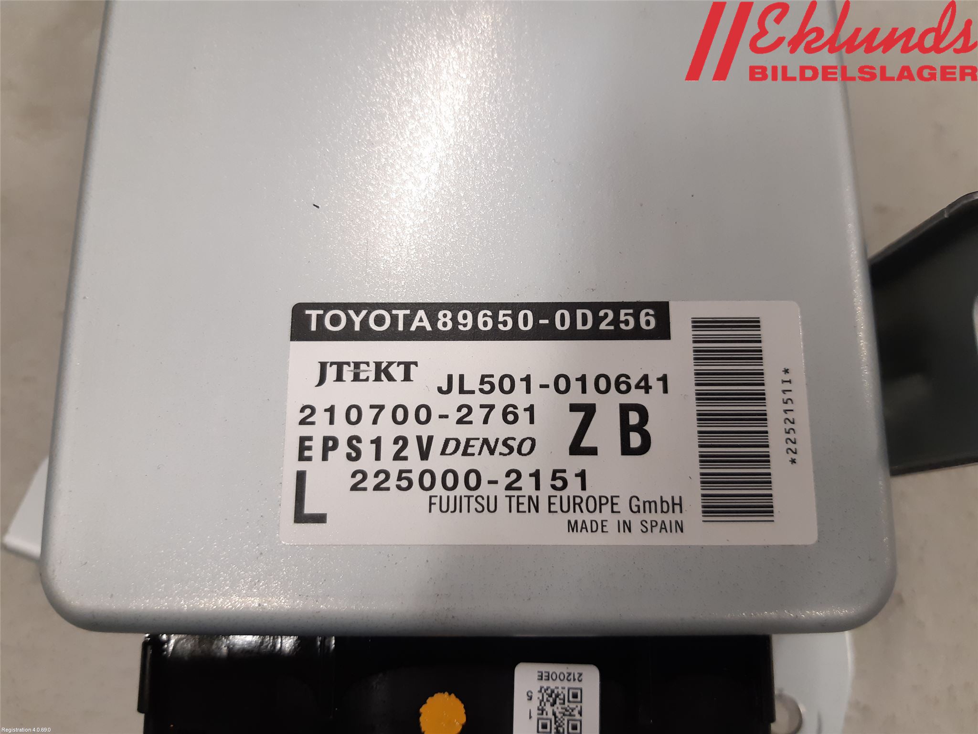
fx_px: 735
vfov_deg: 53.1
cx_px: 489
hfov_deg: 67.3
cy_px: 367
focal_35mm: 26
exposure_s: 1/50
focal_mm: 3.93
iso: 125
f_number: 1.7
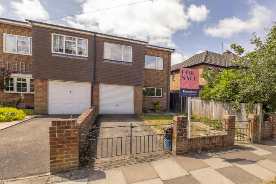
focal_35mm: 15
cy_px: 92
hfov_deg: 100.4
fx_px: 115
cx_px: 138
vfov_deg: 77.4
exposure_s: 1/600
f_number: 7.1
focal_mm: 10
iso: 500
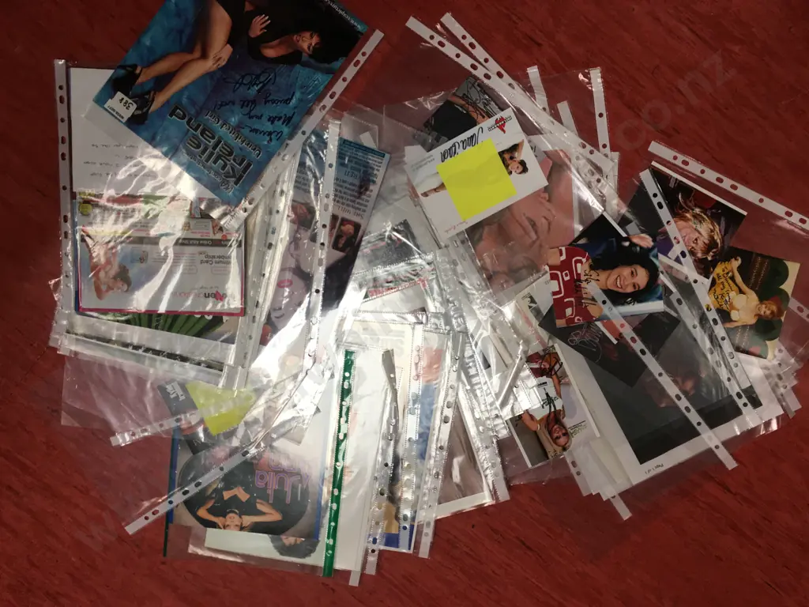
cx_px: 404
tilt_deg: -82.0
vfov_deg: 48.2
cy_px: 304
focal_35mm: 29
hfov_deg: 61.7
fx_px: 678
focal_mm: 4.15
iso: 32
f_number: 2.2
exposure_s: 1/33
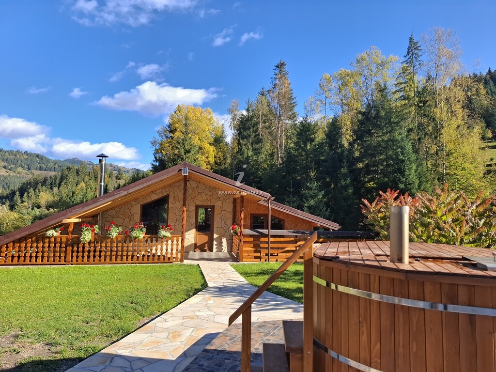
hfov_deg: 73.9
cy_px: 186
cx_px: 248
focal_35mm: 23
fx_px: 330
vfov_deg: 58.9
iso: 50
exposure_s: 1/971
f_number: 1.8
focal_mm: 5.54
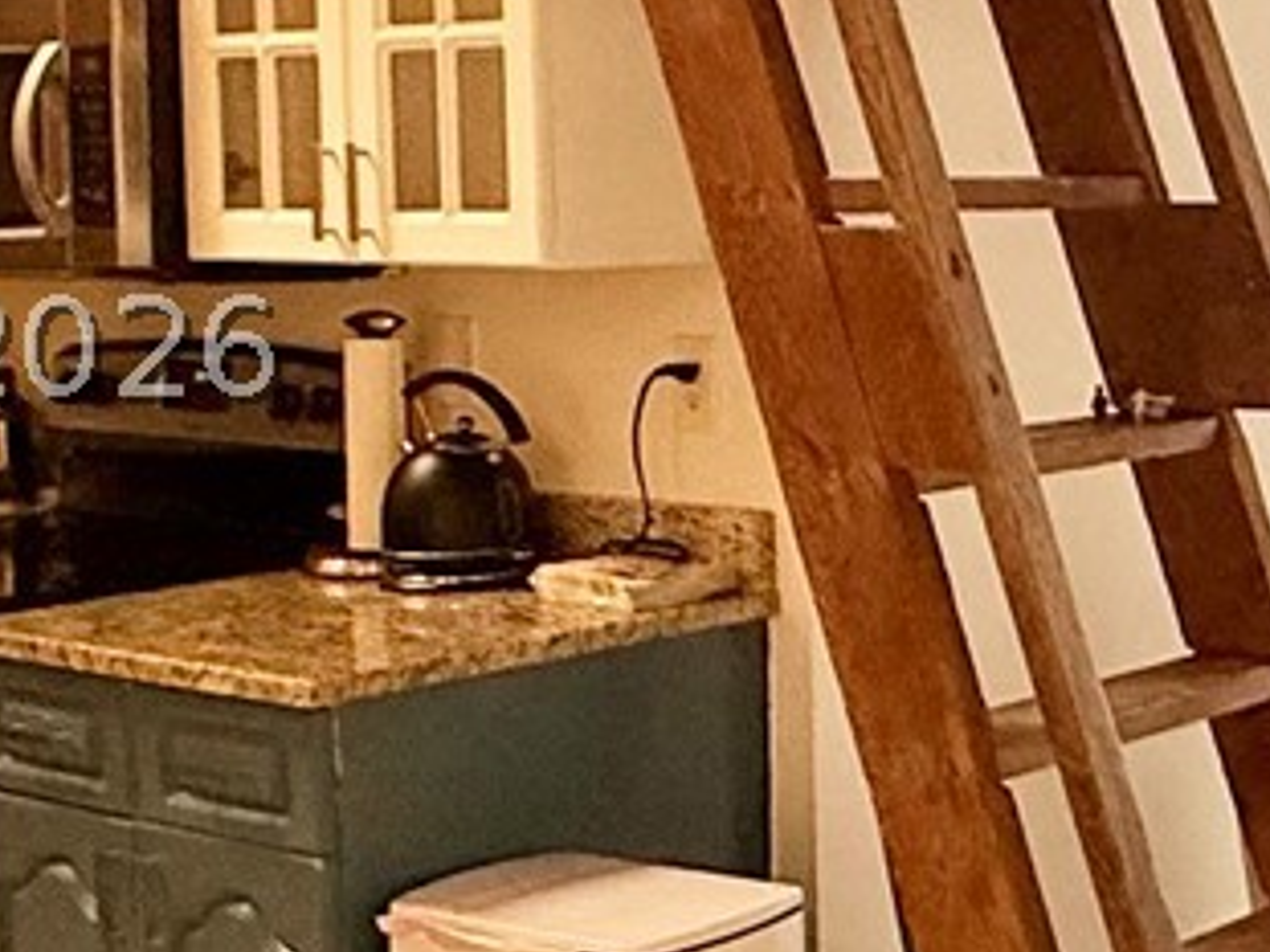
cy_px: 347
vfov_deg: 20.4
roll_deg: +0.4
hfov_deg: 24.5
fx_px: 2641
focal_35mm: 72
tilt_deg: -4.1
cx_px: 1531
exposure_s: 1/120
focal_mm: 2.22
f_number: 2.2
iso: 320
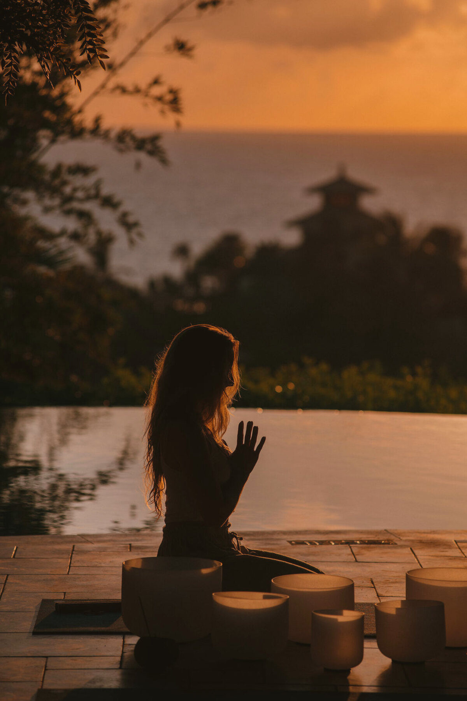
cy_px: 350
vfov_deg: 13.2
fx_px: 3016
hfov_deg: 8.9
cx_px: 234
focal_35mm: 155
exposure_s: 1/2000
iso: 100
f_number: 4.5
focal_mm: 155
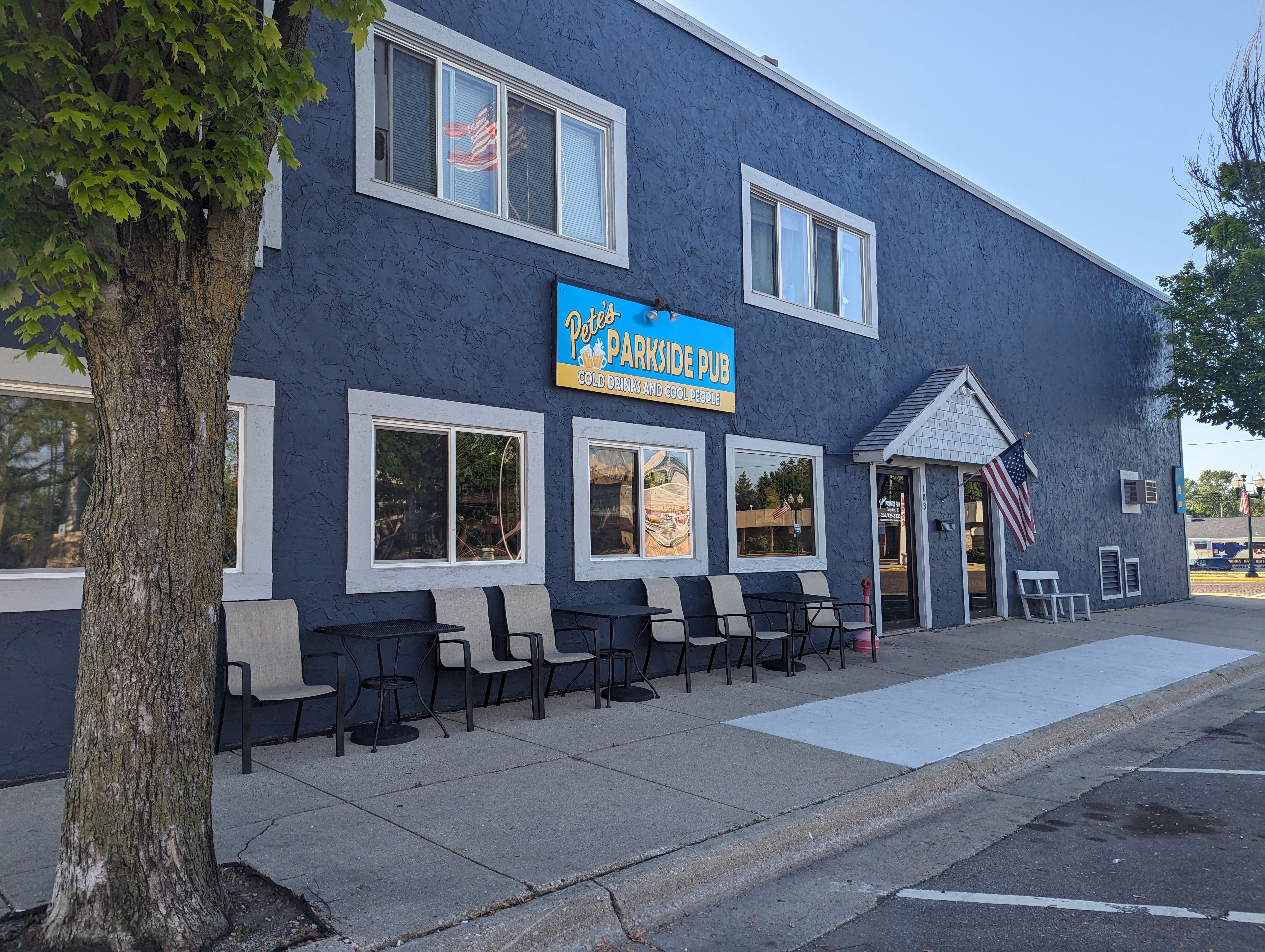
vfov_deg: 56.9
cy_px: 476
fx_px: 878
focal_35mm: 24
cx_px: 632
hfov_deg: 71.5
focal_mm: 6.81
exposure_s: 1/826
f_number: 1.85
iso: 48
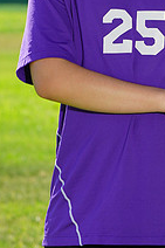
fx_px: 4372
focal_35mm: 635
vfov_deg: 3.2
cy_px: -60
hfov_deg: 2.2
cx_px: 152
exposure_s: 1/200
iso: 200
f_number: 11
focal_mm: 232
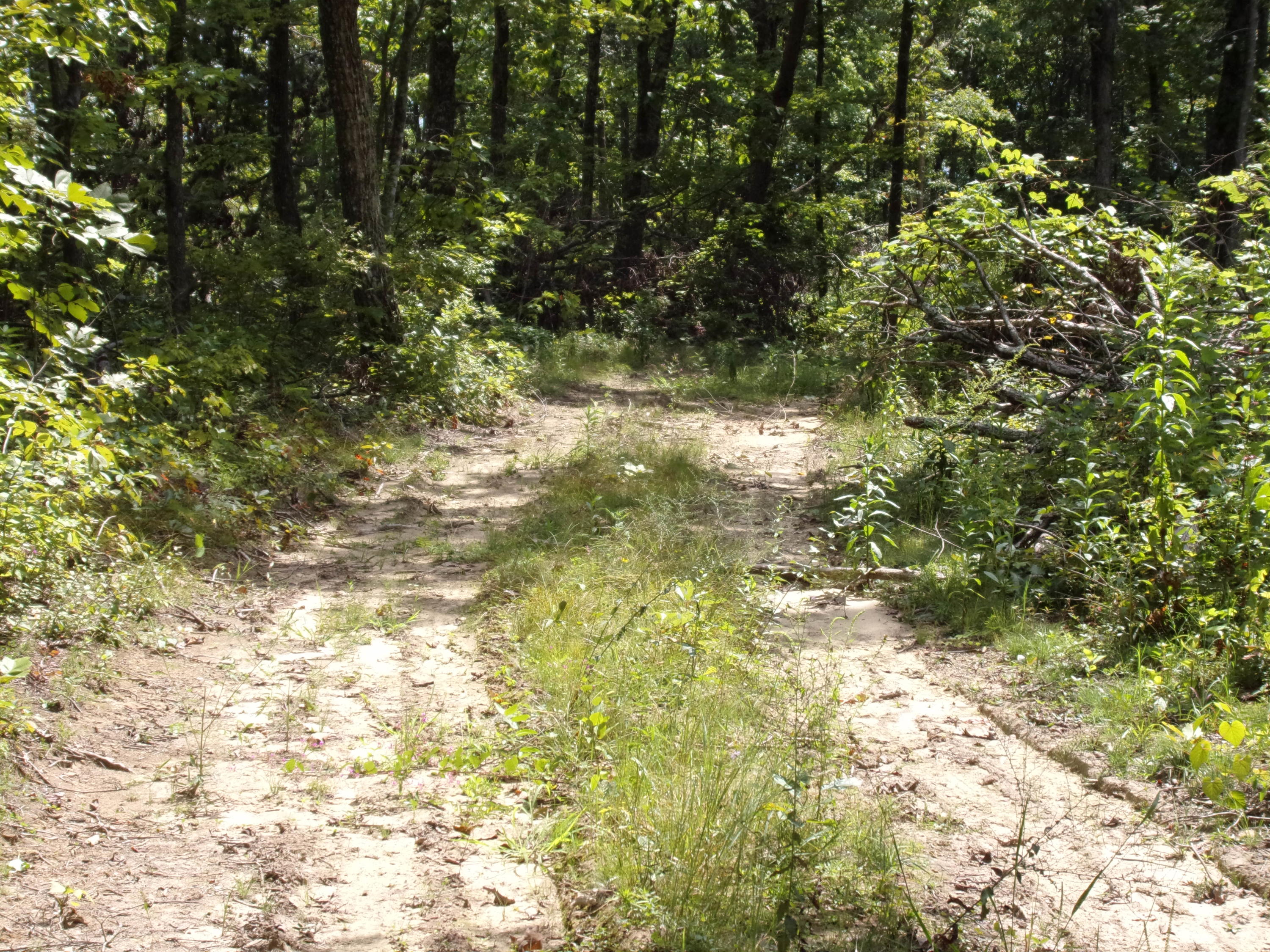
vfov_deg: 22.9
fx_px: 2348
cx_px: 635
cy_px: 476
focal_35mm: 64
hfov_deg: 30.3
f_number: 4.5
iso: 80
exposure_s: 1/280
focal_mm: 11.5
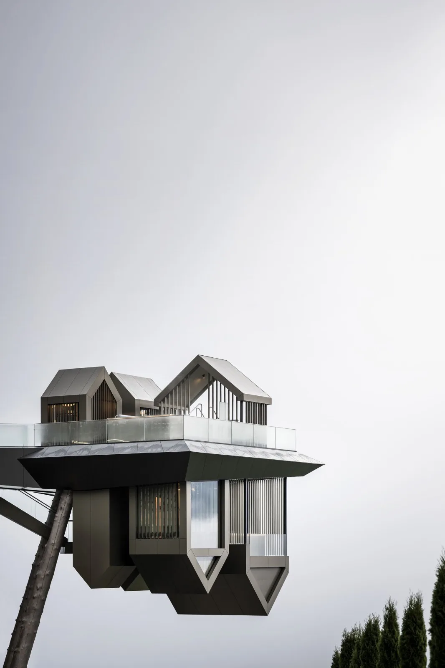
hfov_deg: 16.1
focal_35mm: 85
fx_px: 1577
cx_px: 222
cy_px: 334
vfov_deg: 23.9
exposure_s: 1/80
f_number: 3.5
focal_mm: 85
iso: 250
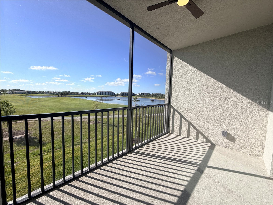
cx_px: 136
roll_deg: -0.6
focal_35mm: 14
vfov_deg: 85.7
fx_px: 110
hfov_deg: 102.1
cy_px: 102
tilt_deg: -3.6
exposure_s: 1/770
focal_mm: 2.22
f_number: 2.2
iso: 25
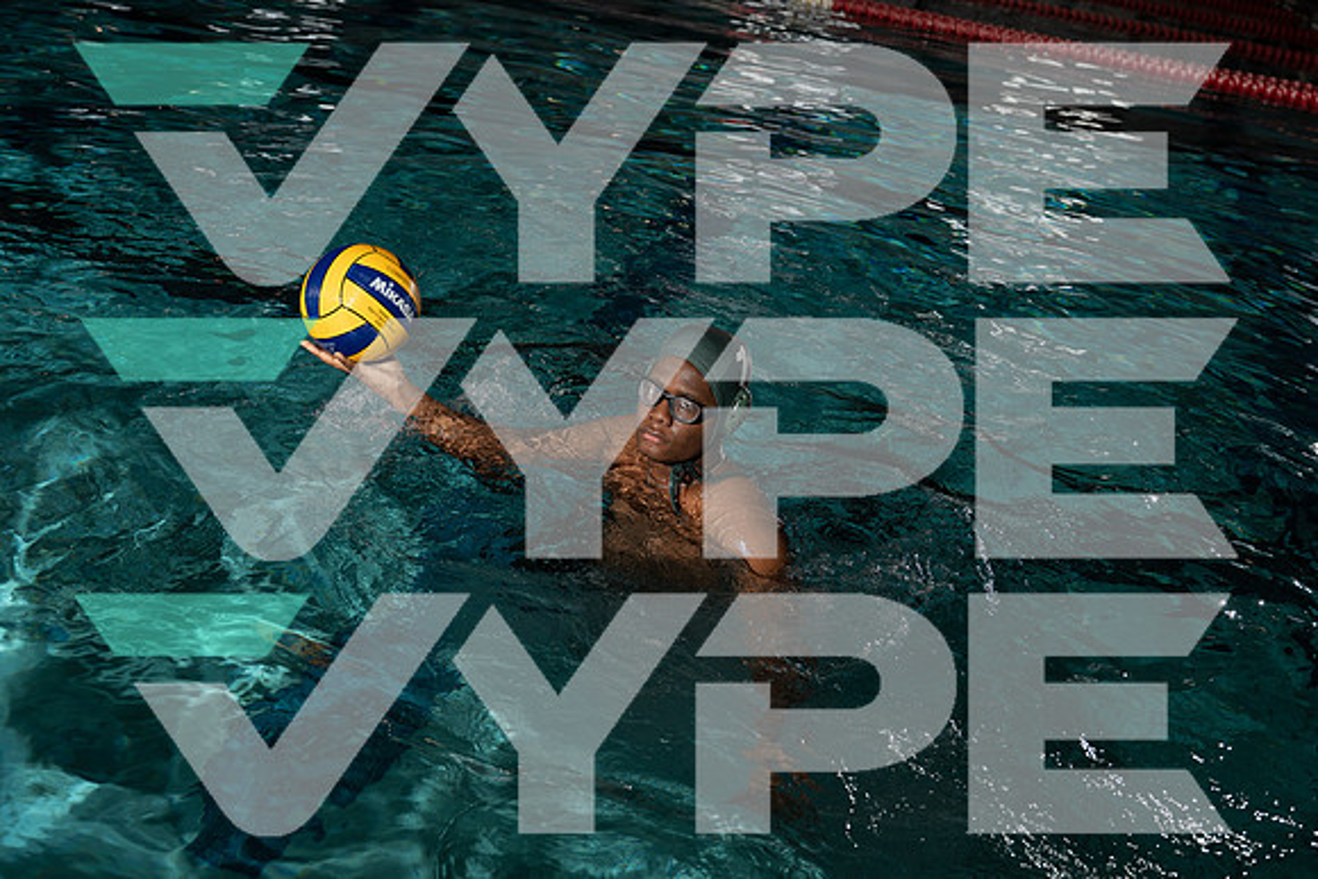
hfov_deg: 50.7
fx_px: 1391
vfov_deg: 35.1
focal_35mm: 38
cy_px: 440
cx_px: 659
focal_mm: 38
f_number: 4
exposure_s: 1/250
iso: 100
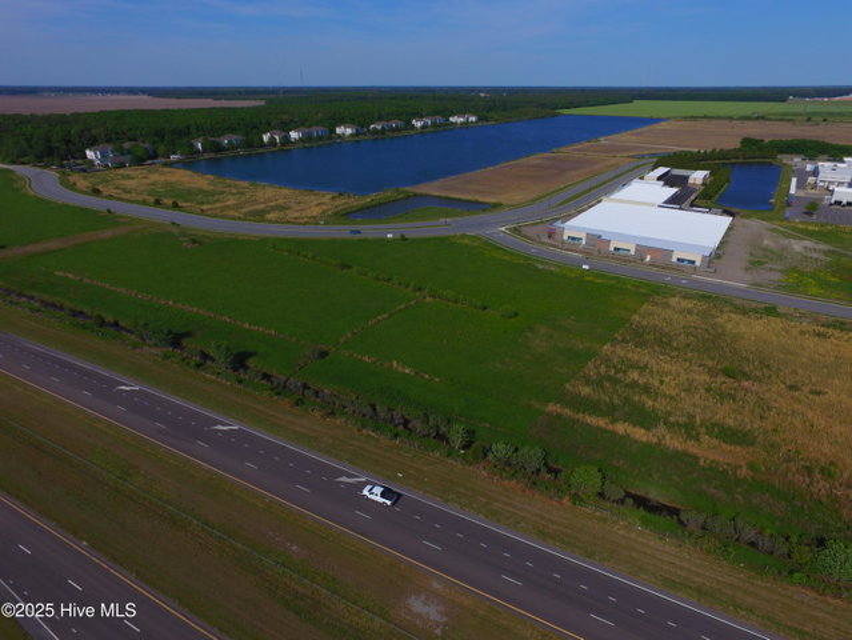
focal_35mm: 20
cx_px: 426
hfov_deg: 81.7
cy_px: 320
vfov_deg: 66.0
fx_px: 493
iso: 100
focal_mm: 3.61
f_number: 2.8
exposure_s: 1/2674
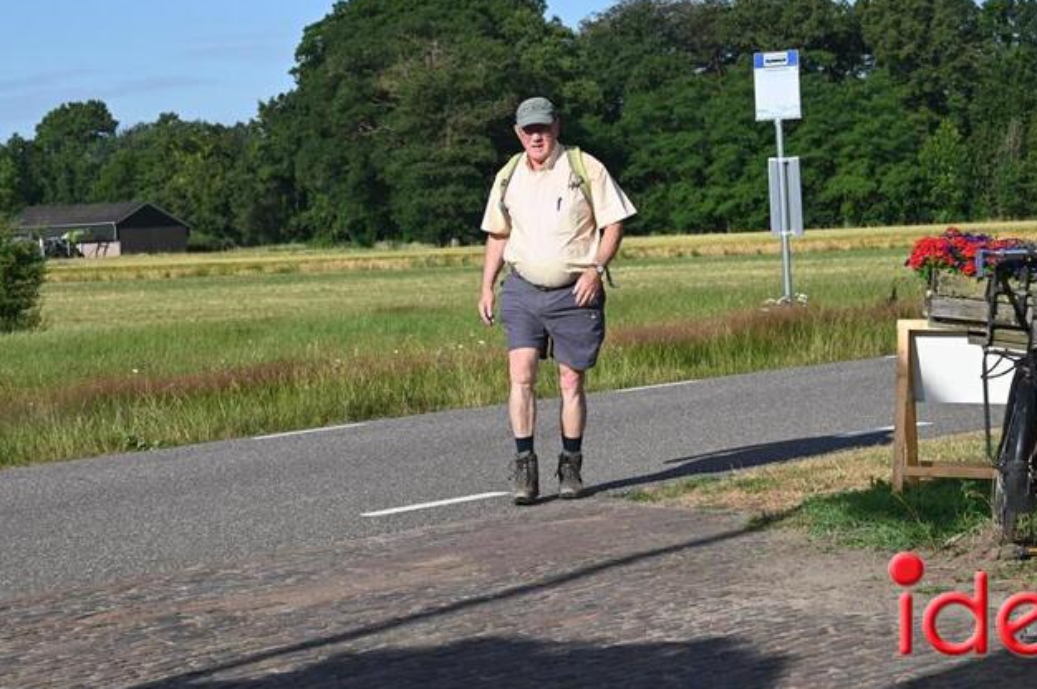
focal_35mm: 111
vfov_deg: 12.3
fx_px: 3194
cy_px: 191
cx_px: 464
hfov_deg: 18.4
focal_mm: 70
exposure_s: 1/400
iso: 100
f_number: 7.1
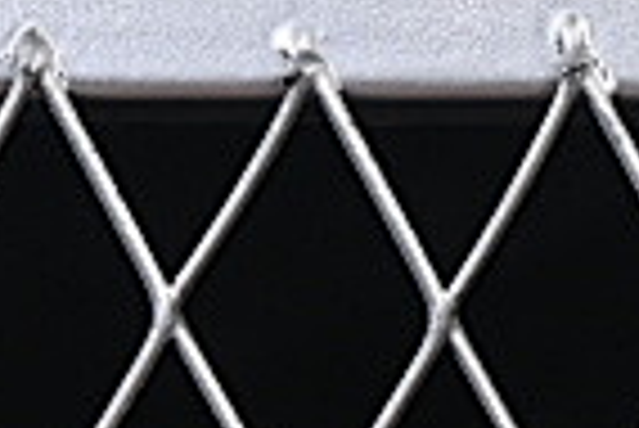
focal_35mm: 569
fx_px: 10110
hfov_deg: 3.5
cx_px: 2110
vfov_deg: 2.4
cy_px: -1090
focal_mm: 50
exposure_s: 1/60
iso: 160
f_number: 7.1
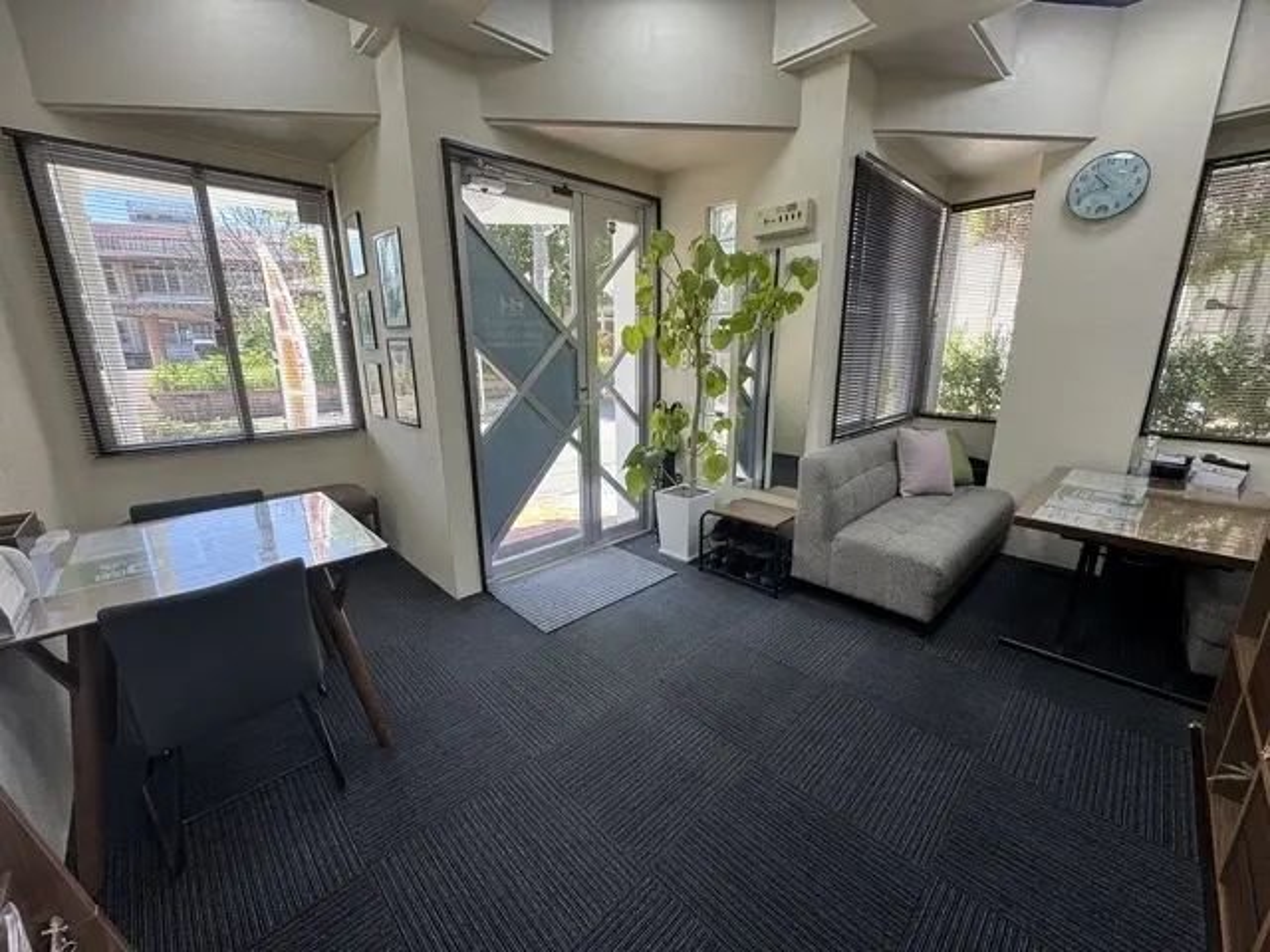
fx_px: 514
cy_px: 476
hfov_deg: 102.1
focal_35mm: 14
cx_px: 635
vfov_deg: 85.7
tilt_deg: -14.4
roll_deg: +0.8
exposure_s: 1/99
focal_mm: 2.22
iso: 64
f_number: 2.2
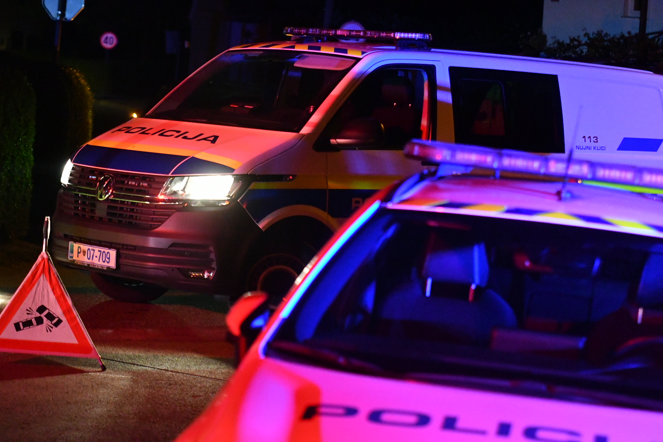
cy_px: 221
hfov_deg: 19.5
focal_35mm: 105
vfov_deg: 13.0
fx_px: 1934
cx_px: 332
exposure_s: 1/80
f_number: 2.8
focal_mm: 70
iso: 10000
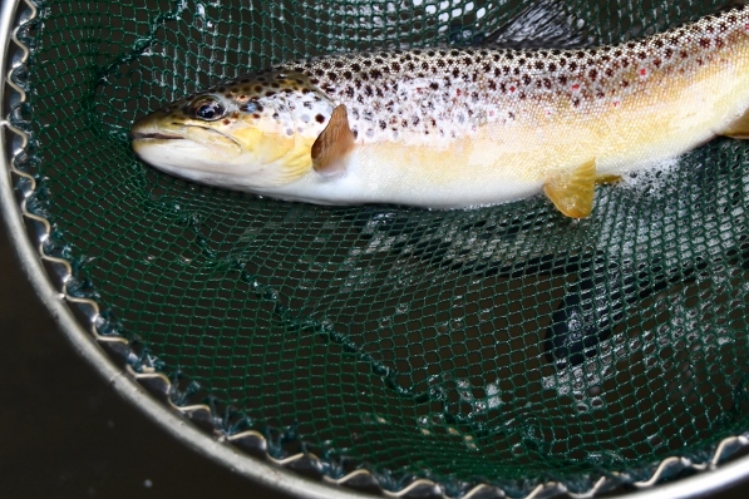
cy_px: 154
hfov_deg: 27.7
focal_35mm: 72
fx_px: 1498
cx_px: 561
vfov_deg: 18.9
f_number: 4
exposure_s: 1/125
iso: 1000
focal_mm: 28
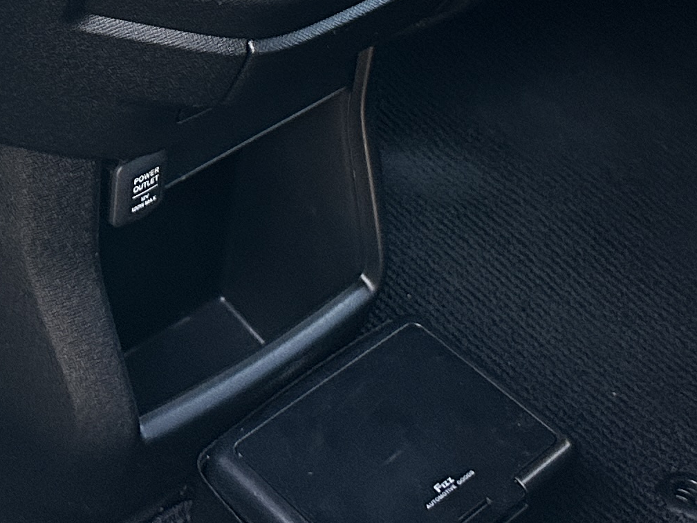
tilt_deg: -24.1
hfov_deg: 19.9
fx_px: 1933
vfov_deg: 13.7
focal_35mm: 96
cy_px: -420
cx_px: 13
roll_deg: -2.2
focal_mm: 6.86
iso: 200
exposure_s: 1/121
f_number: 1.78
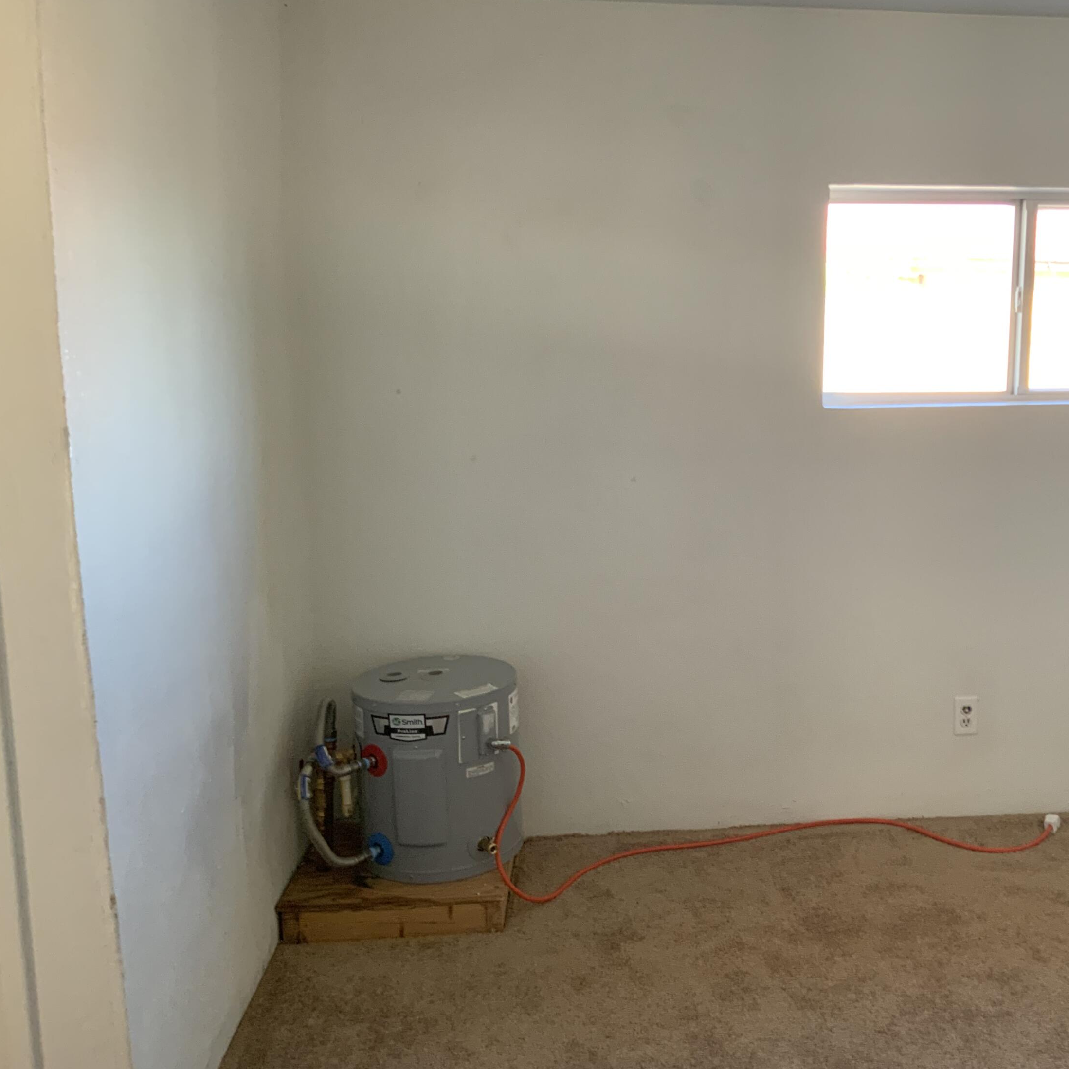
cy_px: 543
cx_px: 727
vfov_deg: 47.2
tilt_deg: -9.3
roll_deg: +1.7
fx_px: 1223
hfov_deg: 46.4
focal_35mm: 35
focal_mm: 3
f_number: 1.8
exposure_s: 1/60
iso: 80
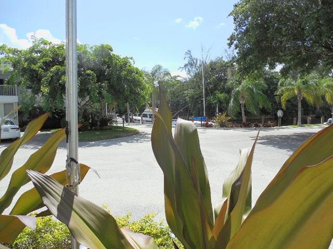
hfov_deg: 69.4
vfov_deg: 54.9
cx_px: 166
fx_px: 240
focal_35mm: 25
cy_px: 124
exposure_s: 1/1000
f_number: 3.3
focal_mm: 4.5
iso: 125
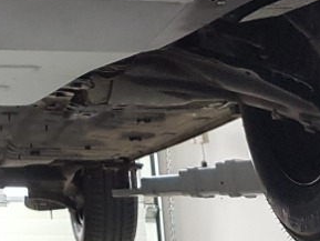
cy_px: -174
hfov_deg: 17.0
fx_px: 999
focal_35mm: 108
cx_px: -109
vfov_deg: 12.6
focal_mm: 4.2
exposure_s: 1/24
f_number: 1.7
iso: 200
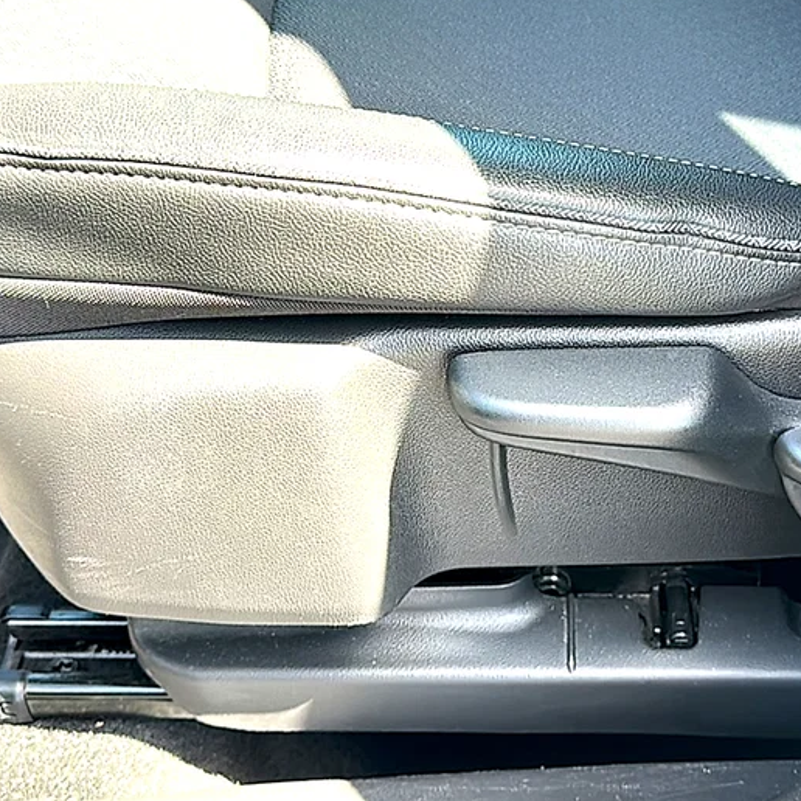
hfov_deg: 35.2
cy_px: 398
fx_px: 1257
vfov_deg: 35.4
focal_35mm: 48
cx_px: 486
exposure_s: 1/169
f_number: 1.78
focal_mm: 6.86
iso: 80
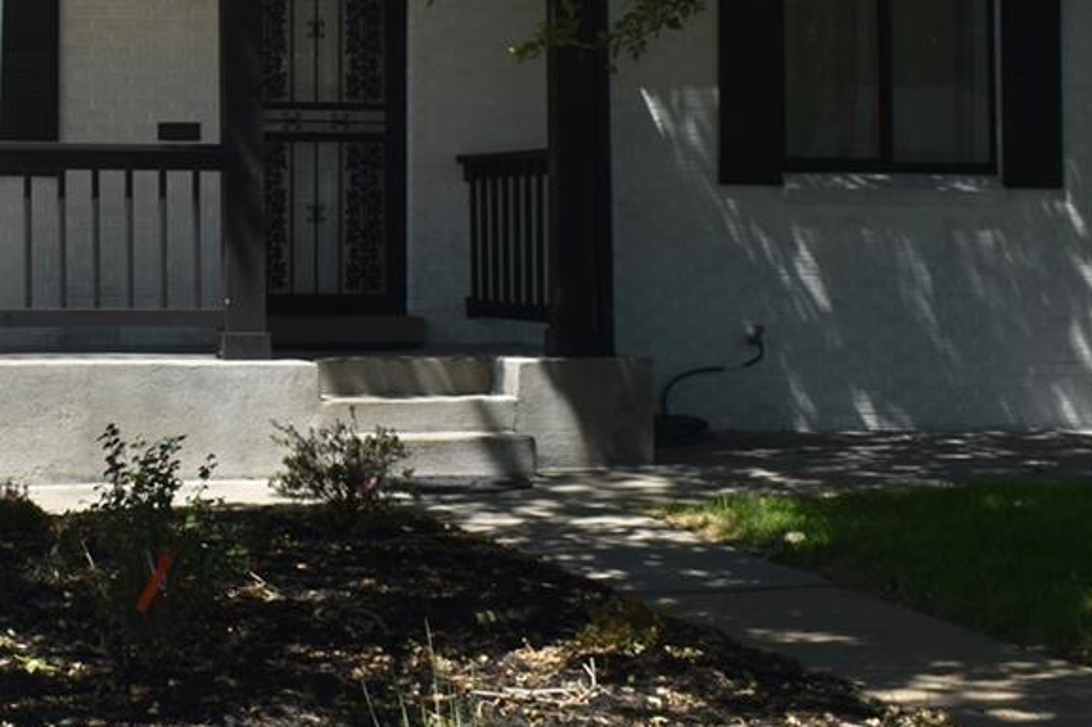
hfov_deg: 22.3
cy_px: 108
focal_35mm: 87
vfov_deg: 15.5
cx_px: -30
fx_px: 2649
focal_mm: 21
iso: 100
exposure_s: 1/200
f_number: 10
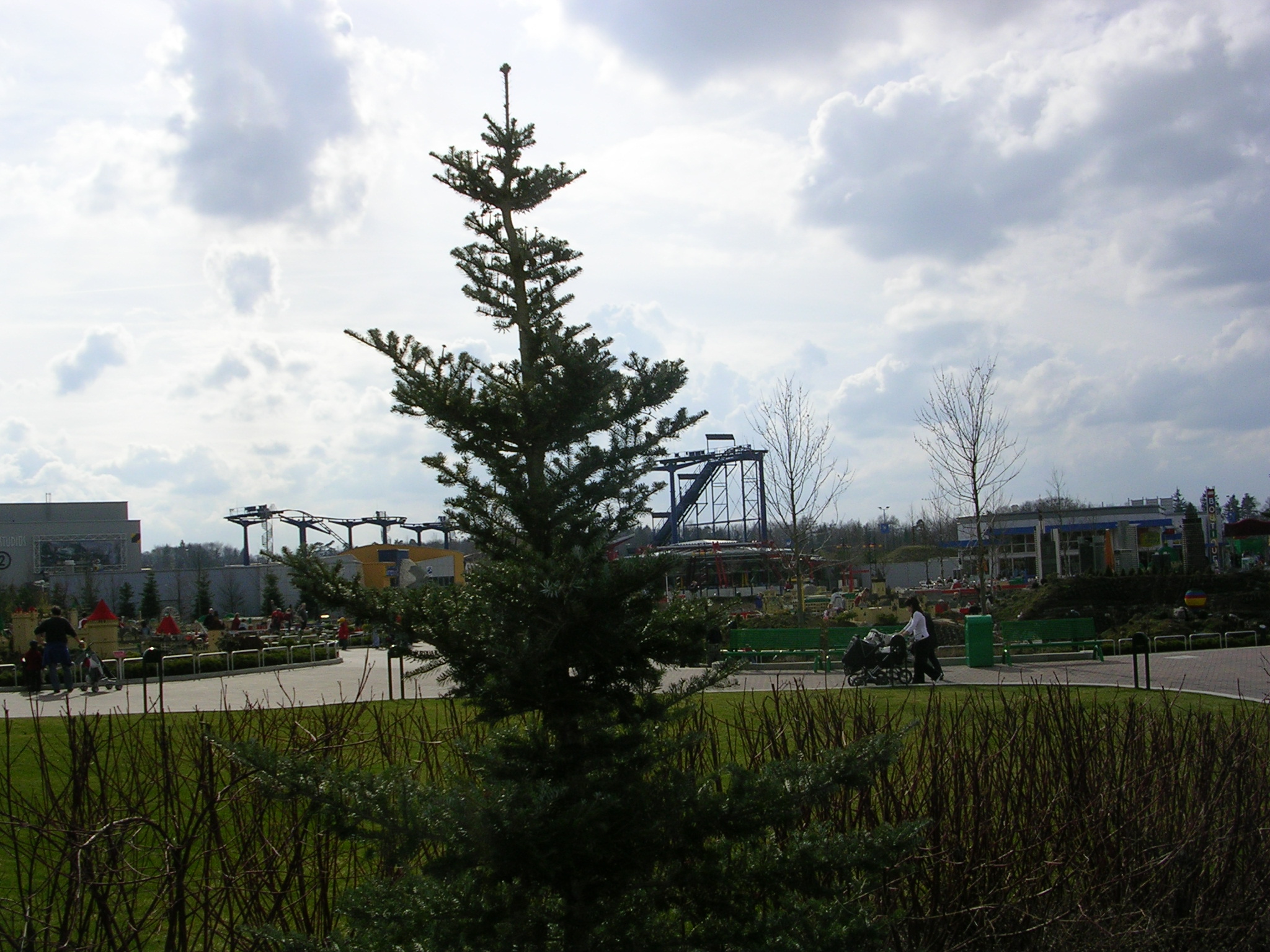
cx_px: 635
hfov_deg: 49.0
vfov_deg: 37.7
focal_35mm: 38
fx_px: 1394
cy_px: 476
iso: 50
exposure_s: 1/842
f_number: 5.6
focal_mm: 5.8
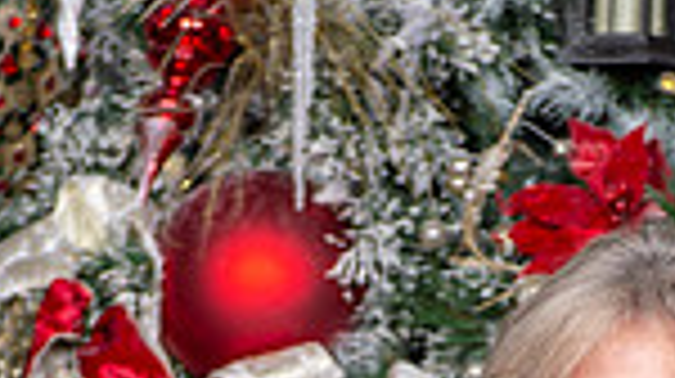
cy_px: 828
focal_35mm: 220
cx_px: 578
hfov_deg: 9.8
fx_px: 3933
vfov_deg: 5.4
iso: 160
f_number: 7.1
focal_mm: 70
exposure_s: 1/125
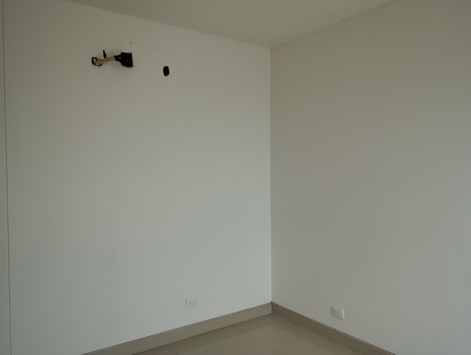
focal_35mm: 28
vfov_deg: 49.9
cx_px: 236
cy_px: 178
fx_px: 382
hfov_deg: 63.4
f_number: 1.8
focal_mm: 4.27
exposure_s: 1/249
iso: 100
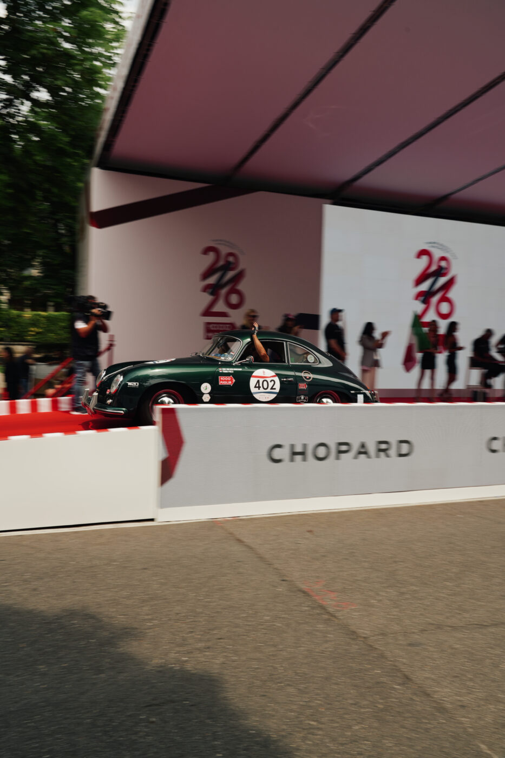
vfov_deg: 65.5
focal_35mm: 28
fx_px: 589
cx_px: 252
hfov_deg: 46.4
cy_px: 379
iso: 100
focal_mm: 28
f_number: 11
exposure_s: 1/40
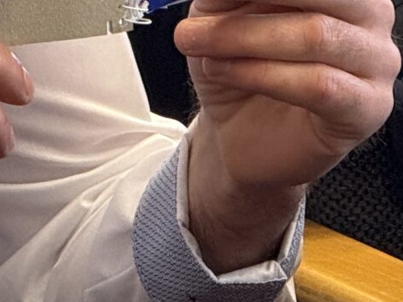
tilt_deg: -8.2
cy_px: -228
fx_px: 7548
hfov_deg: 3.1
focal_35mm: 648
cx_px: -33
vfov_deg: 2.3
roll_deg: +1.3
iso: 160
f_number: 2.8
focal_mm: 15.66
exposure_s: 1/50
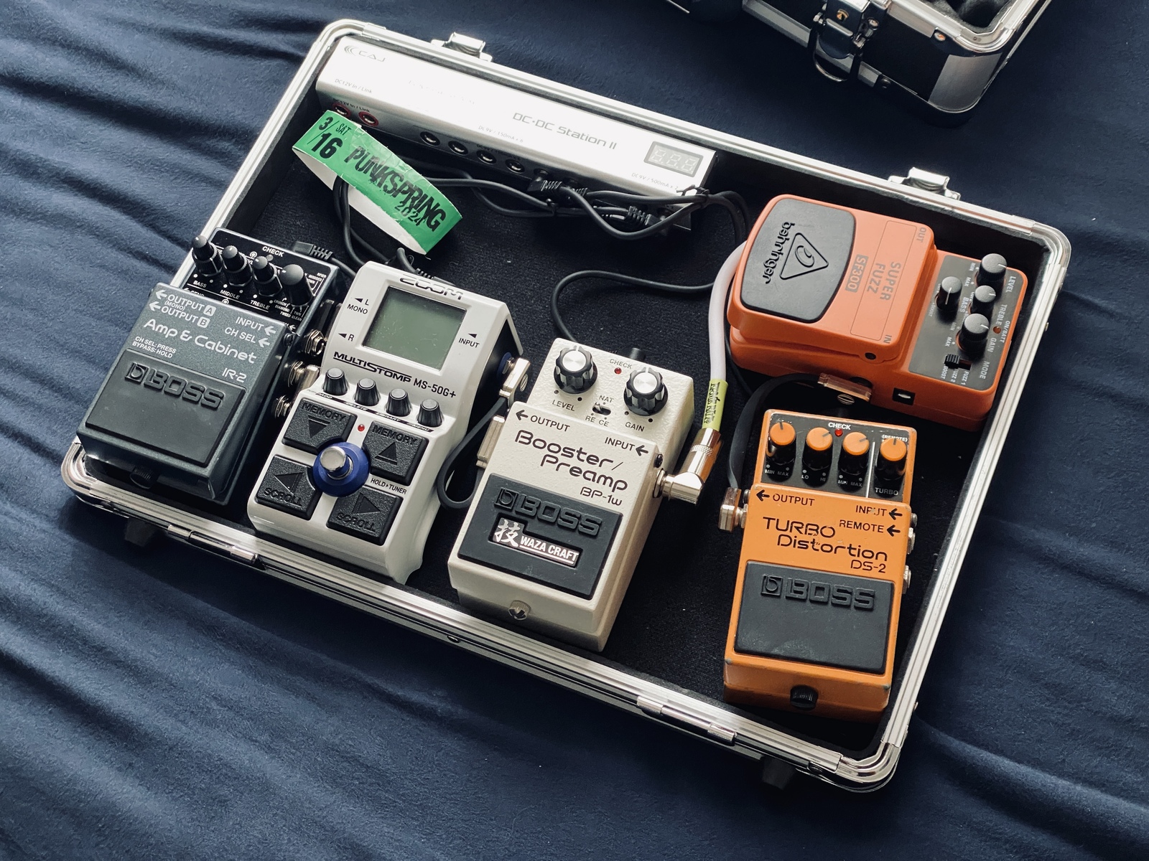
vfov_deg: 28.0
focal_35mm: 52
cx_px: 574
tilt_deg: -61.5
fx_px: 1726
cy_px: 430
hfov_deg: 36.8
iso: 320
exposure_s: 1/60
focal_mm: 6
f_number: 2
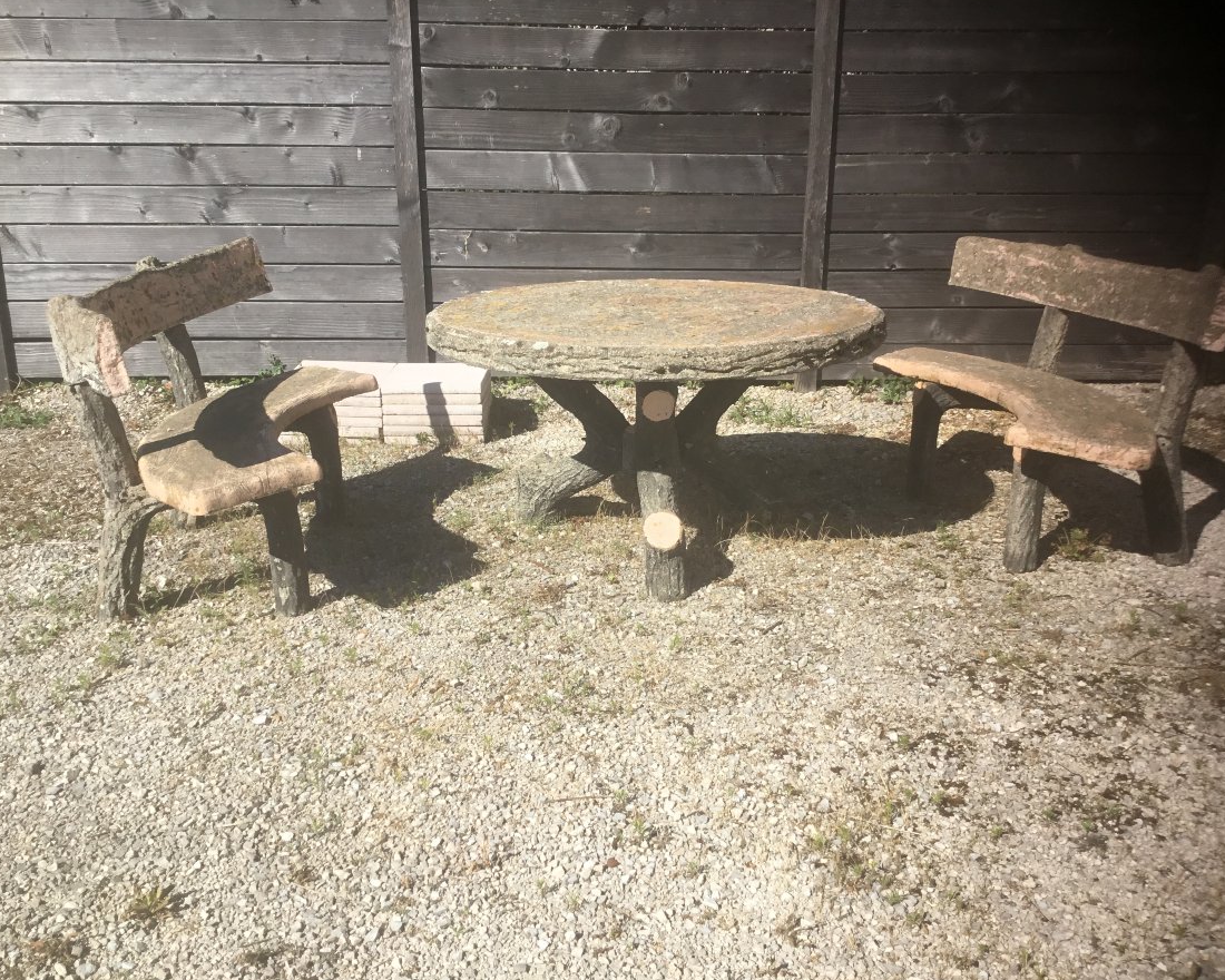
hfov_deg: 54.2
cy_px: 489
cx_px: 624
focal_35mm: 33
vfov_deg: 44.5
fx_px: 1196
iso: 25
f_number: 2.4
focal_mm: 3.3
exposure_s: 1/1181
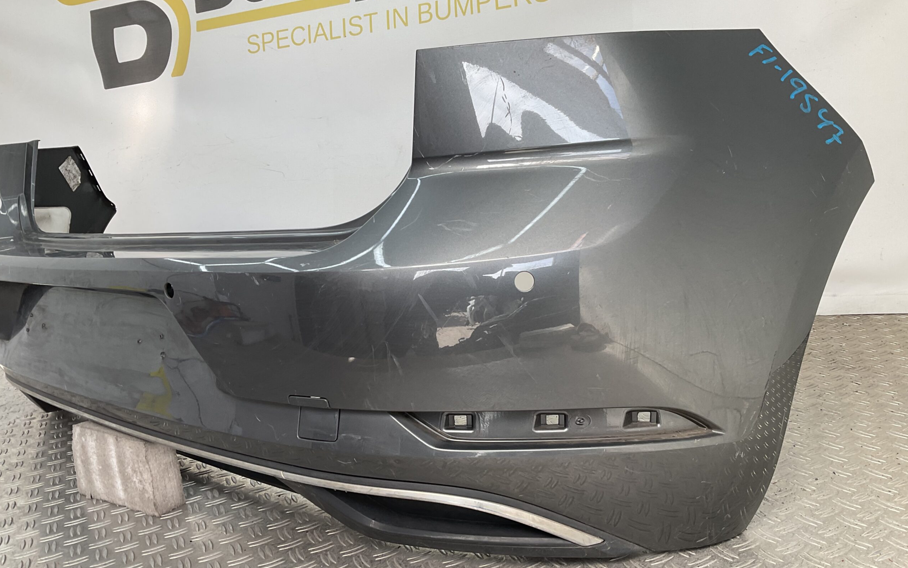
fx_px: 767
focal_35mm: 31
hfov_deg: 61.2
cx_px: 454
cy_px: 316
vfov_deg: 40.5
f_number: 1.8
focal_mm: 3
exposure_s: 1/126
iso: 16
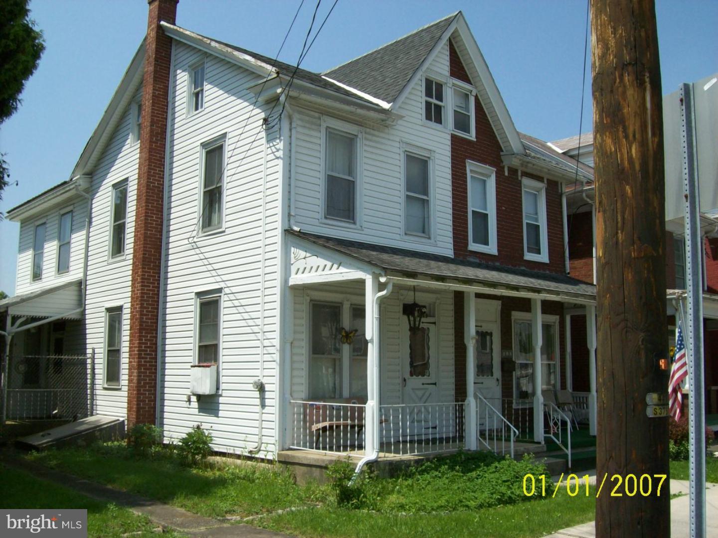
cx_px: 359
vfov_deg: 39.7
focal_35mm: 36
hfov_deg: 51.4
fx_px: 747
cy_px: 269
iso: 80
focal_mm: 6
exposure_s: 1/637
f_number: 4.8
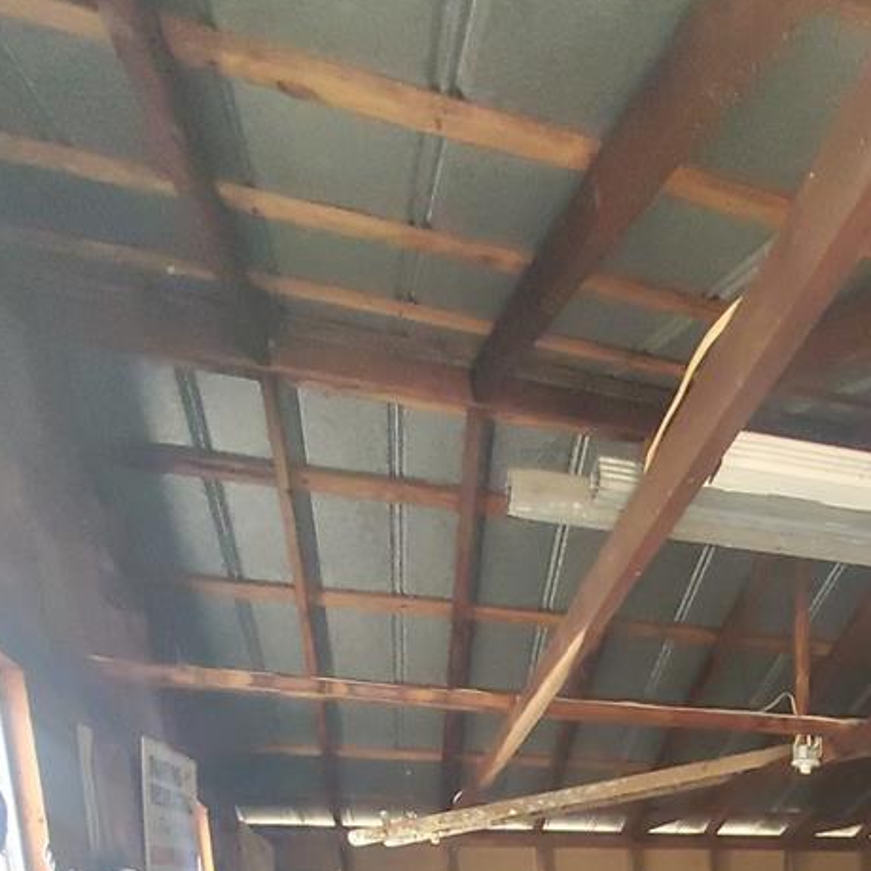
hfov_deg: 50.1
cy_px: 1093
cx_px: 723
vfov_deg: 37.4
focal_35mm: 30
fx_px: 854
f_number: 2.2
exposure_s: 1/33
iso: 800
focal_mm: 1.8
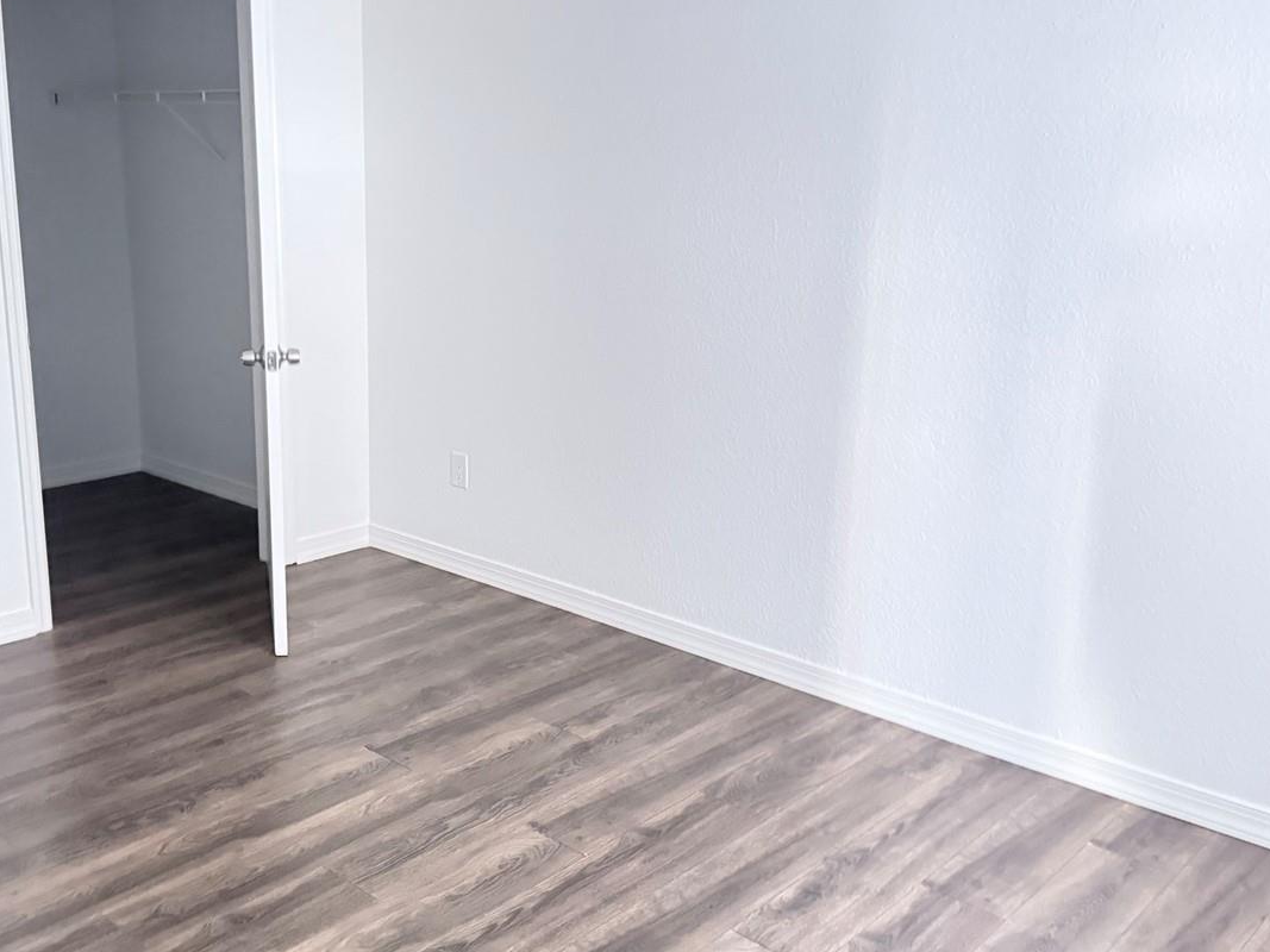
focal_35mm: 36
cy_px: 486
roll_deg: -1.2
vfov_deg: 39.6
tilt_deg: -14.3
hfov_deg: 51.0
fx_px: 1321
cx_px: 512
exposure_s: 1/26
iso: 1600
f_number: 1.78
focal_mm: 6.76
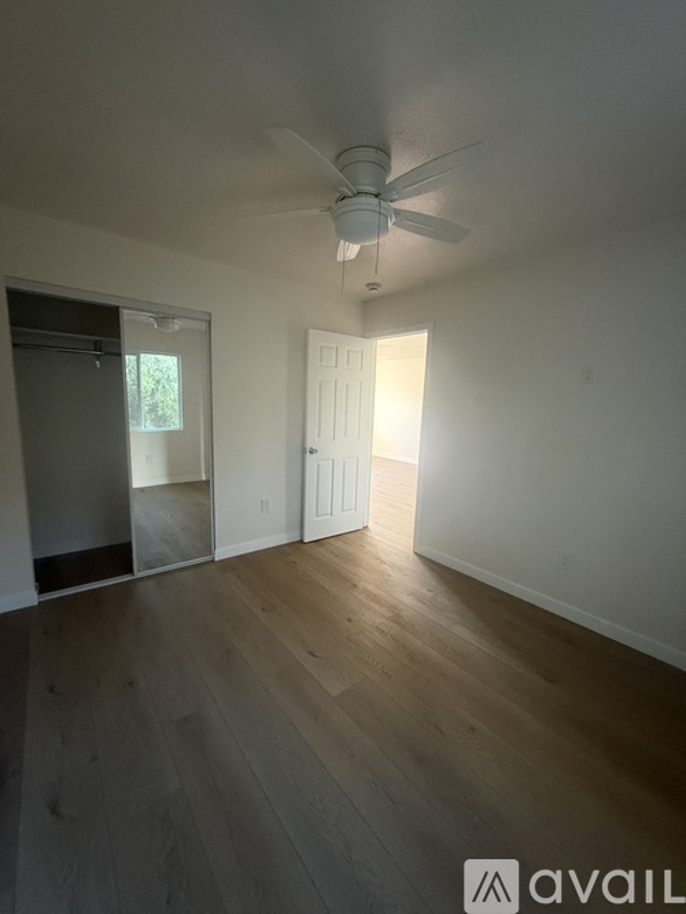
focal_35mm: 14
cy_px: 457
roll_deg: -2.7
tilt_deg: -7.6
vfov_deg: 102.1
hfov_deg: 85.7
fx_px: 370
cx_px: 343
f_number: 2.2
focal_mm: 2.22
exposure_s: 1/60
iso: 640
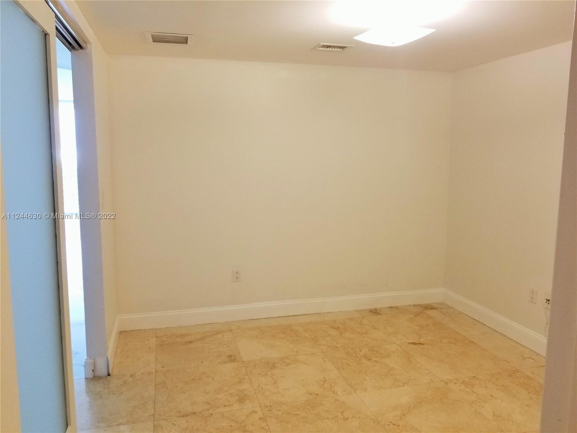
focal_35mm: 26
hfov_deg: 67.3
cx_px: 288
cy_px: 216
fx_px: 433
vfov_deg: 53.1
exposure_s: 1/60
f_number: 1.7
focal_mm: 4.25
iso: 125
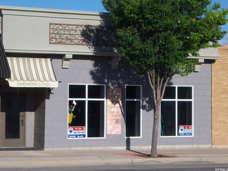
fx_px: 711
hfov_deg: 18.2
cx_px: 114
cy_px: 86
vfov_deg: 13.7
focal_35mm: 108
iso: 80
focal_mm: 22.5
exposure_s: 1/640
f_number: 4.9
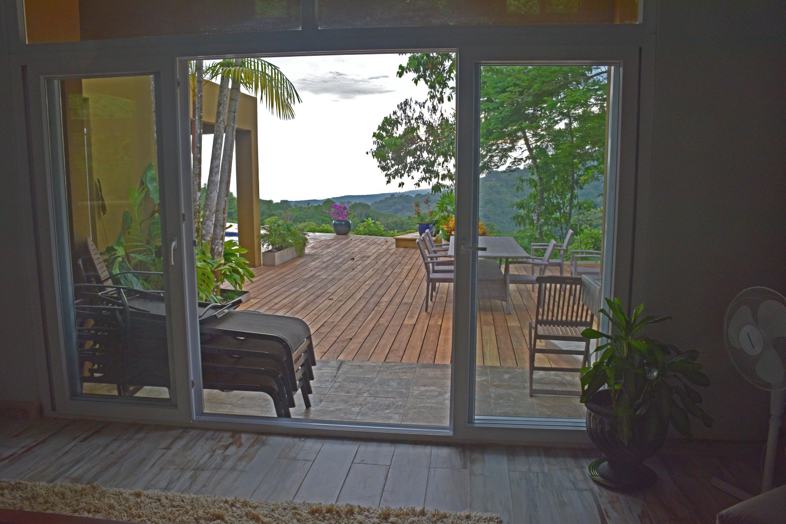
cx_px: 393
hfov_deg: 67.4
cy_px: 262
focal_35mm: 27
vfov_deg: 47.9
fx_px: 589
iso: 400
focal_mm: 18
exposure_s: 1/100
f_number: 9
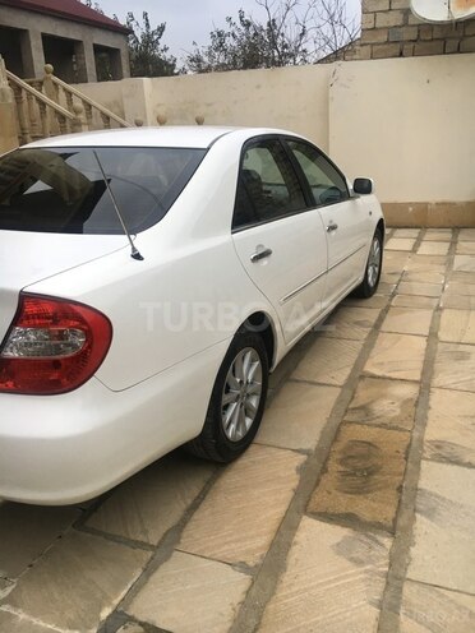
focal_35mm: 29
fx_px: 531
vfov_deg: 61.7
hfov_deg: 48.2
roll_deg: +2.4
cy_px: 316
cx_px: 238
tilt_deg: -17.2
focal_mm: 4.15
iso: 25
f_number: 2.2
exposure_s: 1/33
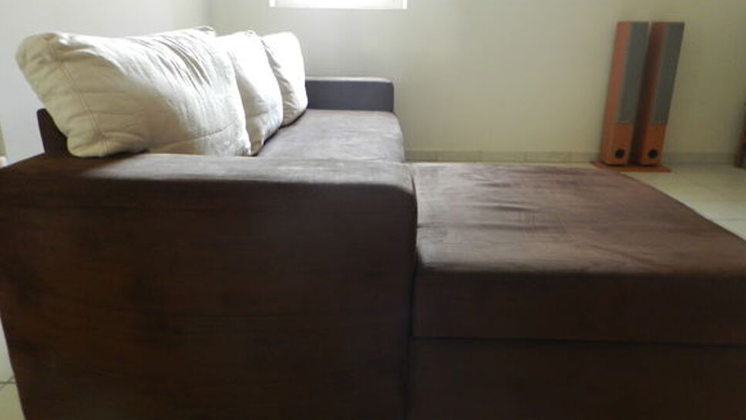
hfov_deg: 71.9
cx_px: 386
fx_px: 514
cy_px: 203
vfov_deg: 44.4
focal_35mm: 26
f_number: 3.4
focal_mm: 4
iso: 400
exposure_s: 1/6
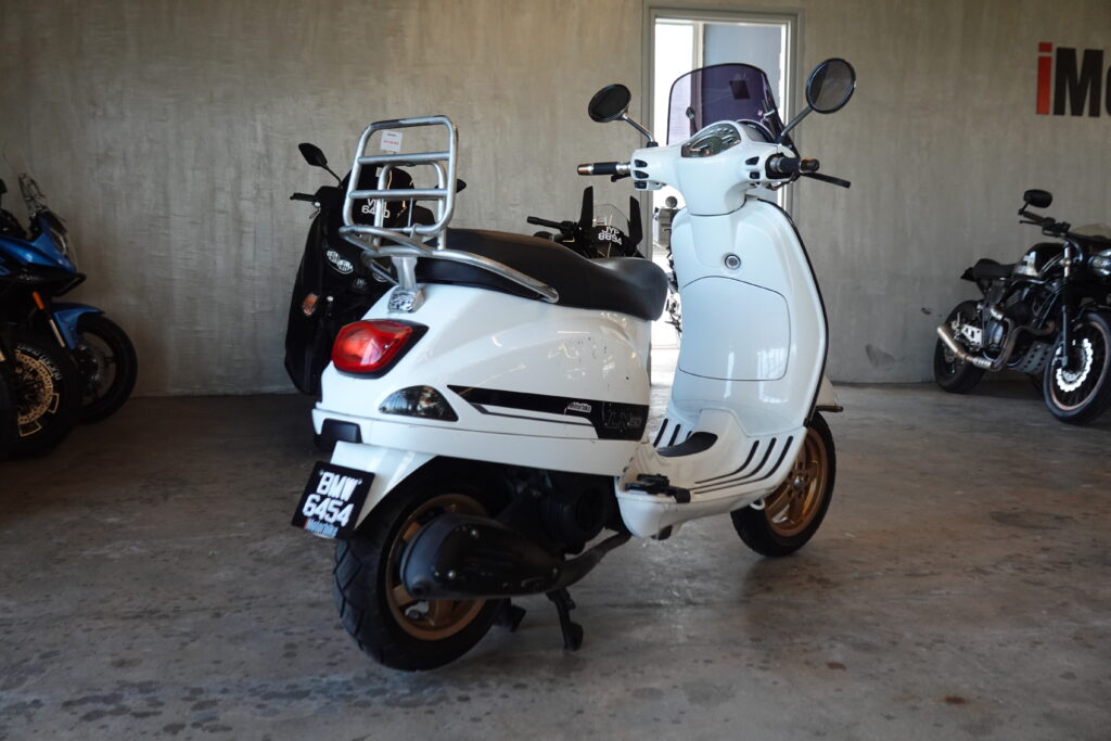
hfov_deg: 50.7
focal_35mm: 38
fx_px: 1173
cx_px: 556
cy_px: 370
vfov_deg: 35.1
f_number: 4
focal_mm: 13.96
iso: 640
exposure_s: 1/160
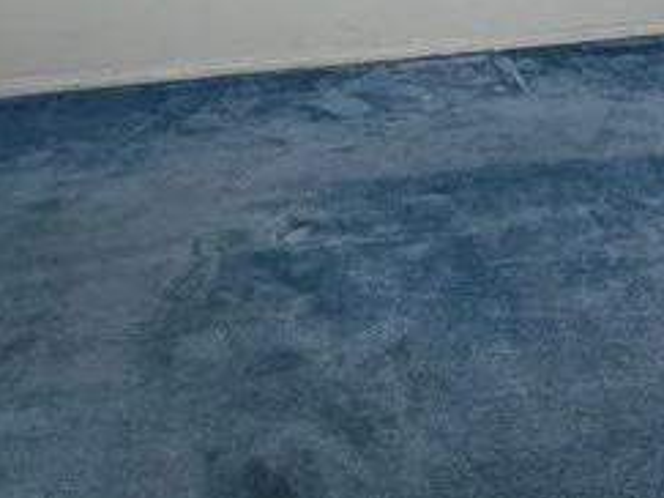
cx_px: 648
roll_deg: -0.6
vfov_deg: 20.4
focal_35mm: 59
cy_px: -293
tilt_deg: -1.3
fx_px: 1131
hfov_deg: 30.6
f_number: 2.2
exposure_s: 1/60
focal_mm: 2.22
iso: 200
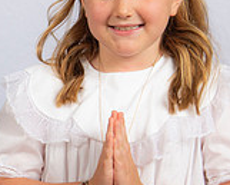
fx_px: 1015
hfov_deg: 12.6
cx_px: -50
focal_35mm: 149
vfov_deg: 10.4
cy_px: 142
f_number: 8
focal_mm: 44
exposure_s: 1/200
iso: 320
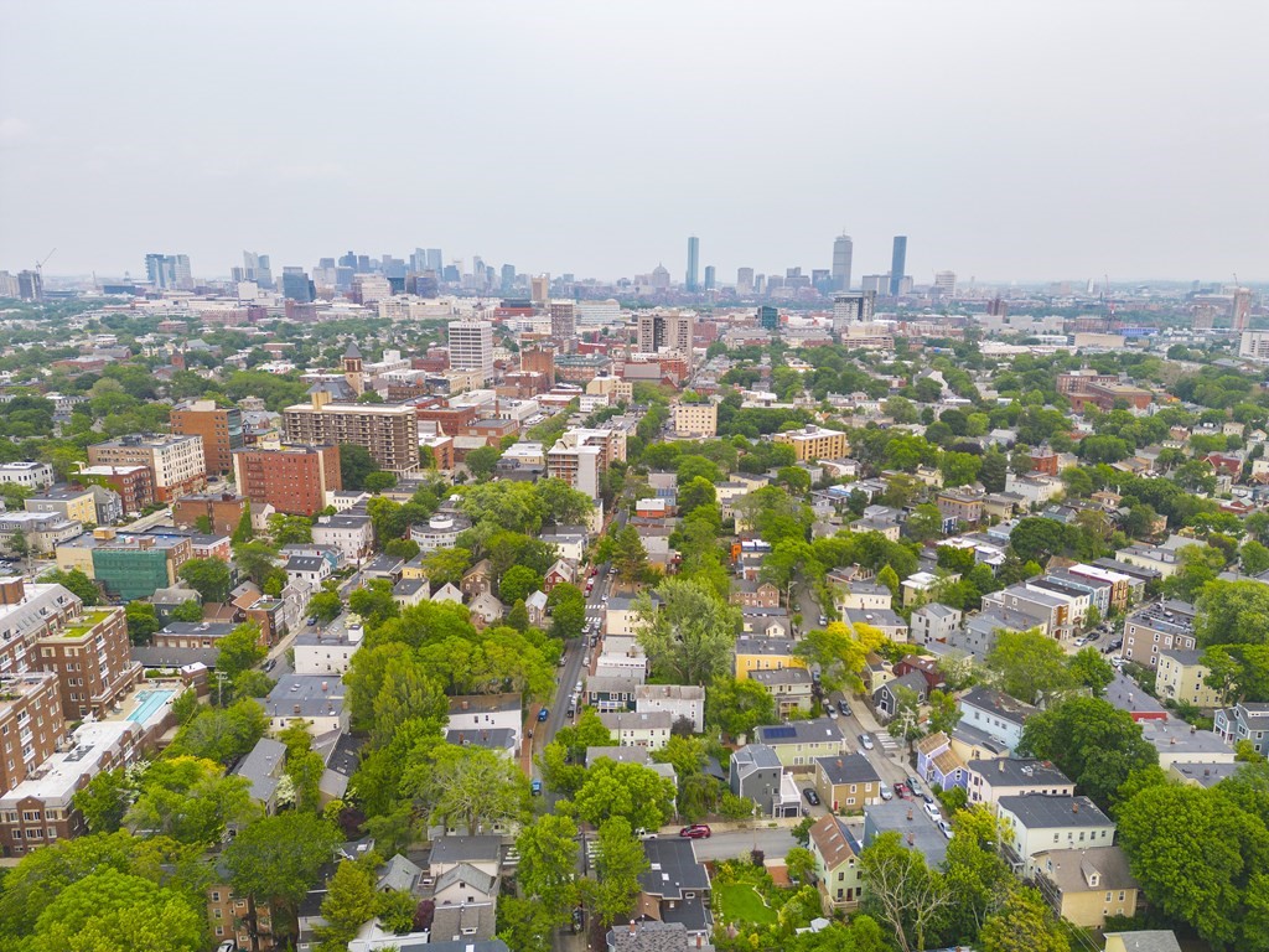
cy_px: 476
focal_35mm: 24
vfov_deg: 56.8
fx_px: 880
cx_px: 634
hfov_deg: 71.6
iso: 100
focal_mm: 6.72
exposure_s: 1/800
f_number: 1.7
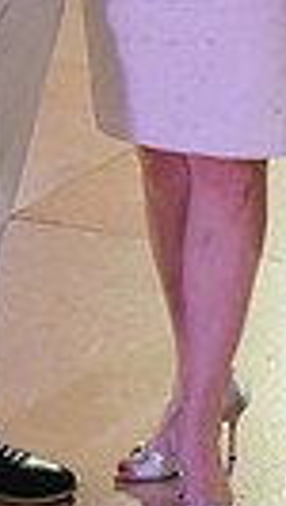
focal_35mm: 155
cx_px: 170
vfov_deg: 13.2
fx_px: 2086
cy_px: -213
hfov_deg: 7.8
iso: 4000
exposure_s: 1/400
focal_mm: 34
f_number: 4
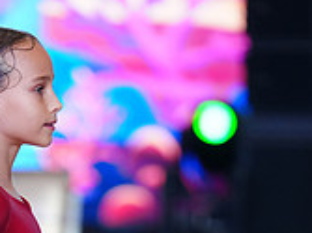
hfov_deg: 3.4
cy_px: 414
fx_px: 5305
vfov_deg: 2.5
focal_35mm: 589
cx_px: 42
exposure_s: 1/400
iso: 1600
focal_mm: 176
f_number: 2.8
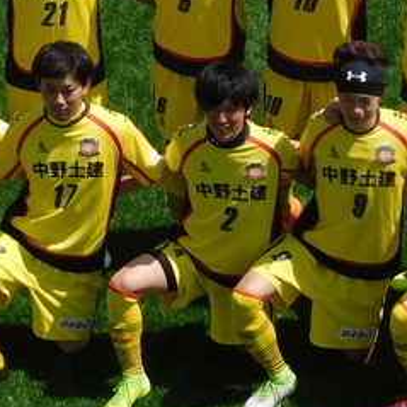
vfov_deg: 11.7
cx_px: 191
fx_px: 1969
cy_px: 36
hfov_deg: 11.8
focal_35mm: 148
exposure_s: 1/1000
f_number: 4.1
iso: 125
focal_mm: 8.9
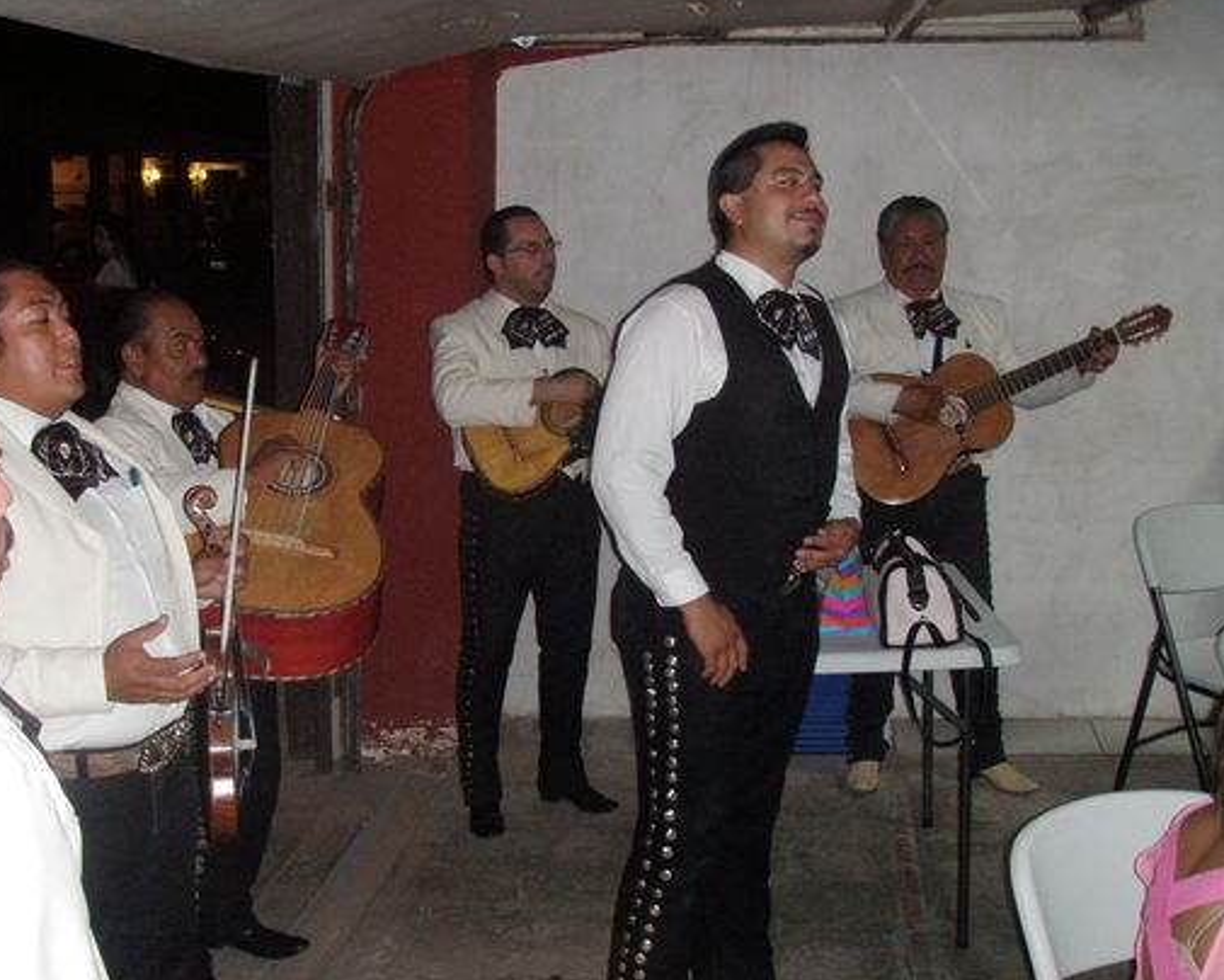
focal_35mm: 47
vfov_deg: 32.0
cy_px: 558
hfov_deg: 39.4
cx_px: 492
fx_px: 1703
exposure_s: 1/30
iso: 320
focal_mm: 6.7
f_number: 3.5
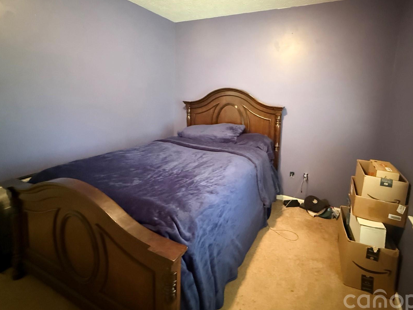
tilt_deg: -7.3
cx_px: 234
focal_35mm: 18
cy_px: 122
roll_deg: -1.8
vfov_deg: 70.7
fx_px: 215
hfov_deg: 87.3
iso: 1250
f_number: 2.2
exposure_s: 1/30
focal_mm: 2.22
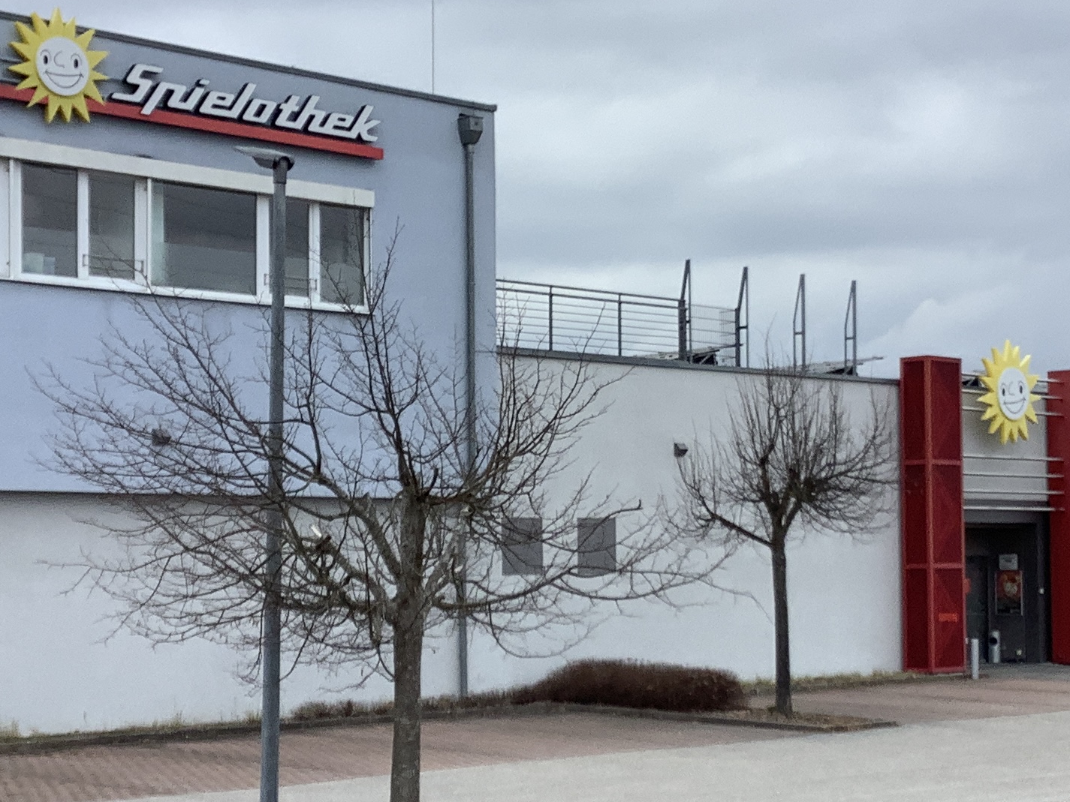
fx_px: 2195
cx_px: 619
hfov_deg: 27.4
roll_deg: +0.4
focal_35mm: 71
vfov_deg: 20.7
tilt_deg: +2.3
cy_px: 490
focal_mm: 3.3
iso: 25
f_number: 2.4
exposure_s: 1/494
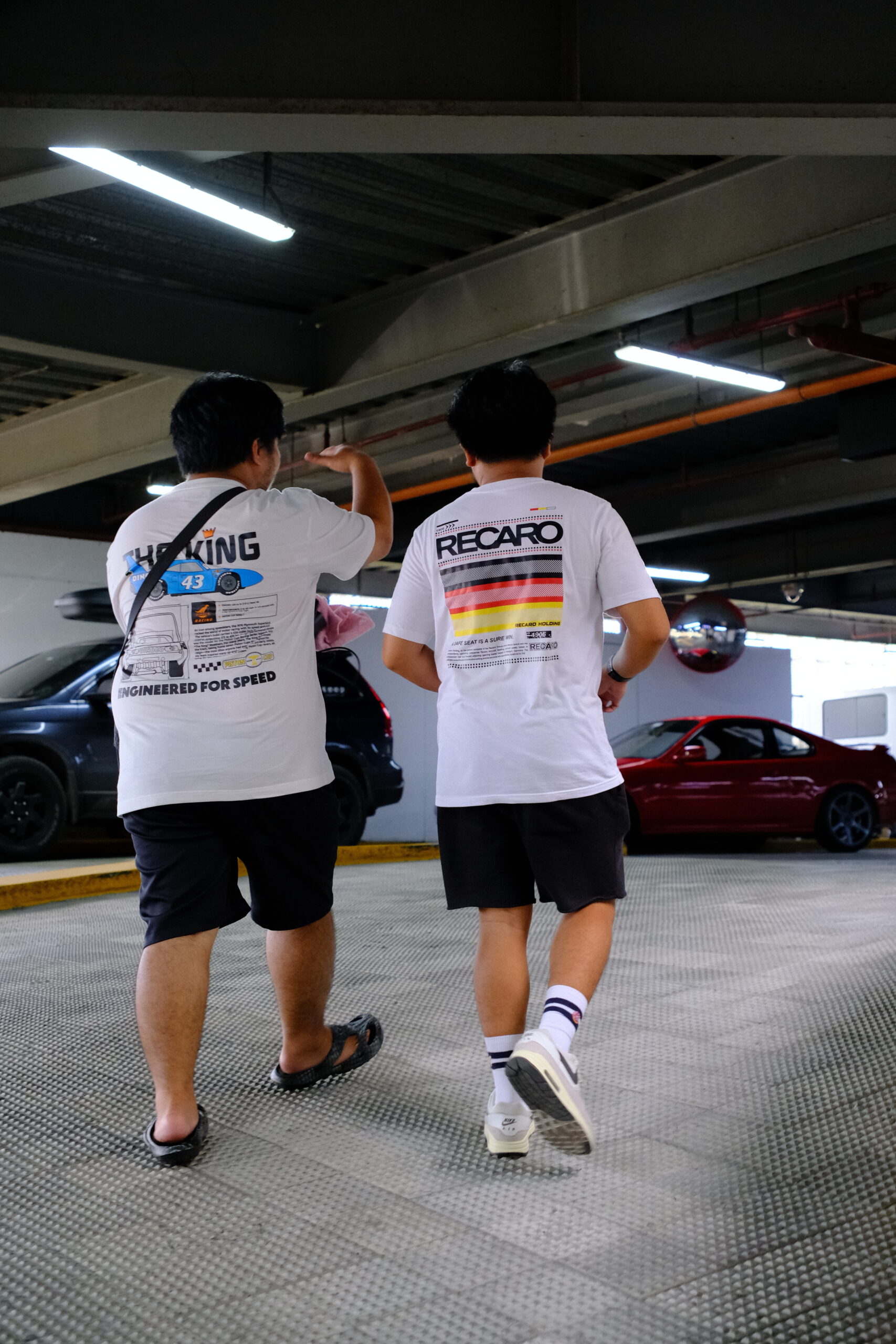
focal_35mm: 46
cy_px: 672
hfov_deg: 29.2
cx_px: 448
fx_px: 1717
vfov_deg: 42.7
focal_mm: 30.9
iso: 3200
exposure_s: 1/100
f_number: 3.2
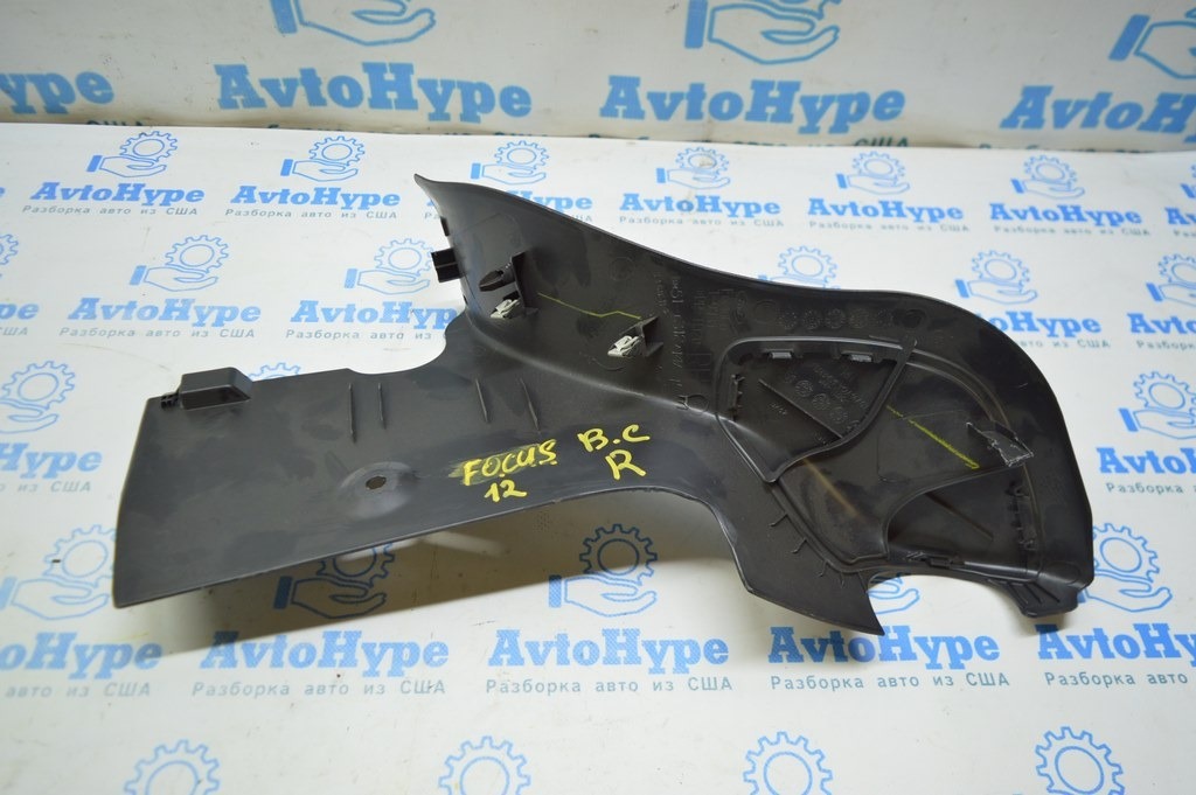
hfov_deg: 67.4
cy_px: 398
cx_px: 598
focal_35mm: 27
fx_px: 896
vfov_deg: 47.9
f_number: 3.5
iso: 400
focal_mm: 18
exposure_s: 1/40
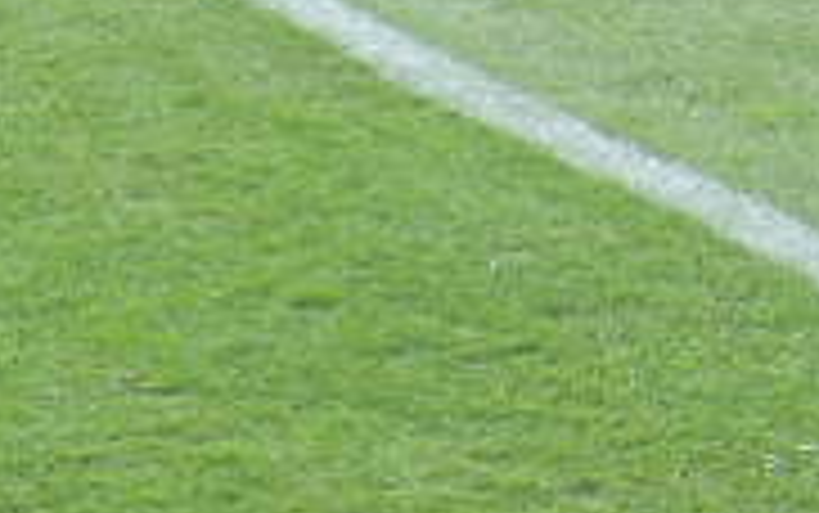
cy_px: 837
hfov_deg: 4.2
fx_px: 11212
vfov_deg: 2.6
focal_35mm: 502
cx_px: -90
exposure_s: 1/30
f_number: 4.3
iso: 400
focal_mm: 24
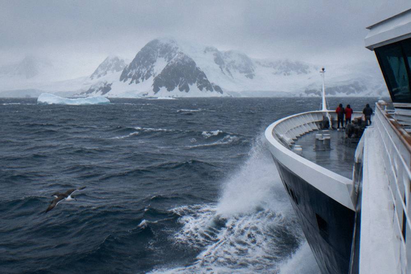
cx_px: 206
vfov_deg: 37.8
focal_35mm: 35
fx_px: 399
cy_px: 137
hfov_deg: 54.5
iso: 200
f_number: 10
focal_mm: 35
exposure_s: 1/125
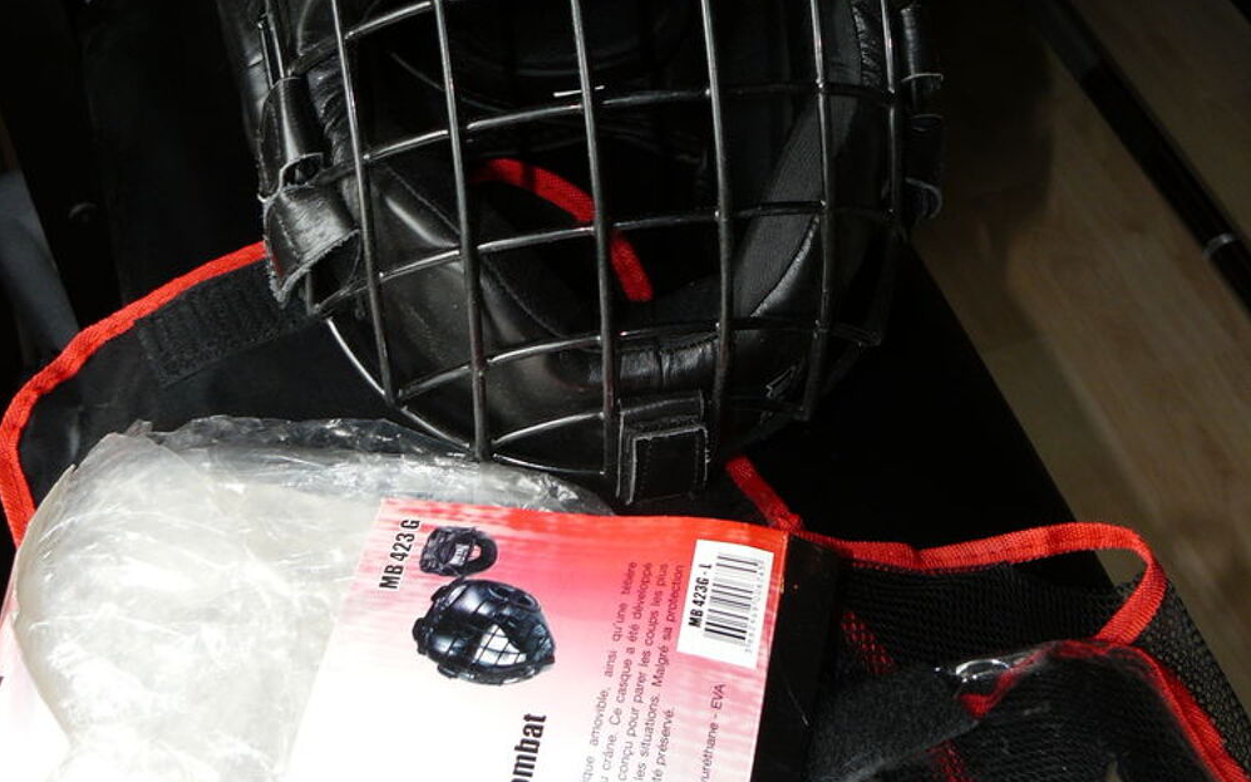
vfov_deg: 25.3
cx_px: 625
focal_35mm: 51
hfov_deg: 39.6
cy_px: 363
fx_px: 1739
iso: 100
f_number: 2.8
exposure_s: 1/30
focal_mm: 6
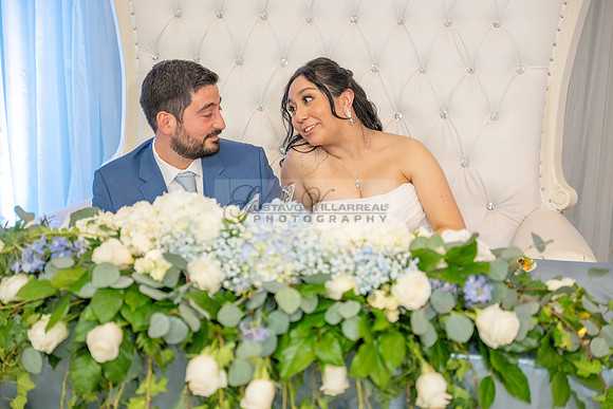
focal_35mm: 70
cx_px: 306
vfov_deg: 19.5
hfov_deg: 28.8
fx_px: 1192
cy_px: 204
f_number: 3.2
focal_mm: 70
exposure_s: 1/160
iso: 1000
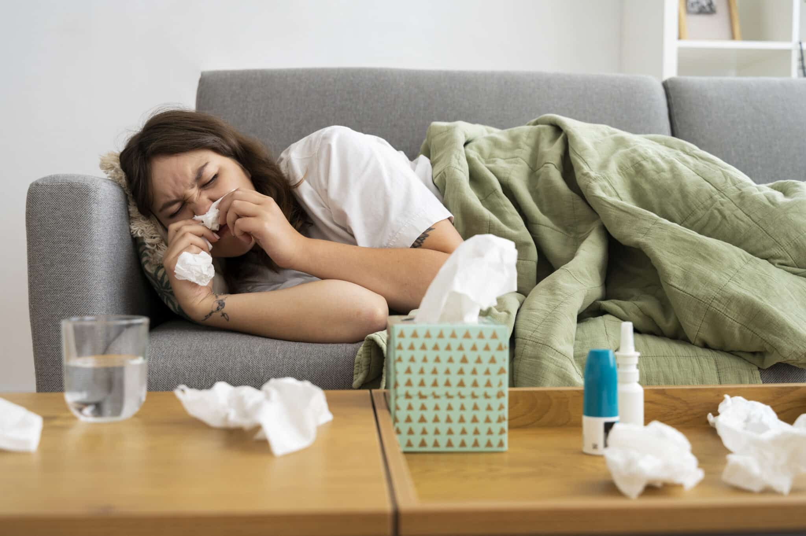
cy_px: 268
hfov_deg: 45.5
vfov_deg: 31.2
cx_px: 403
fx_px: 962
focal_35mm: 43
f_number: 4
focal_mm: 43
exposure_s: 1/80
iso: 500
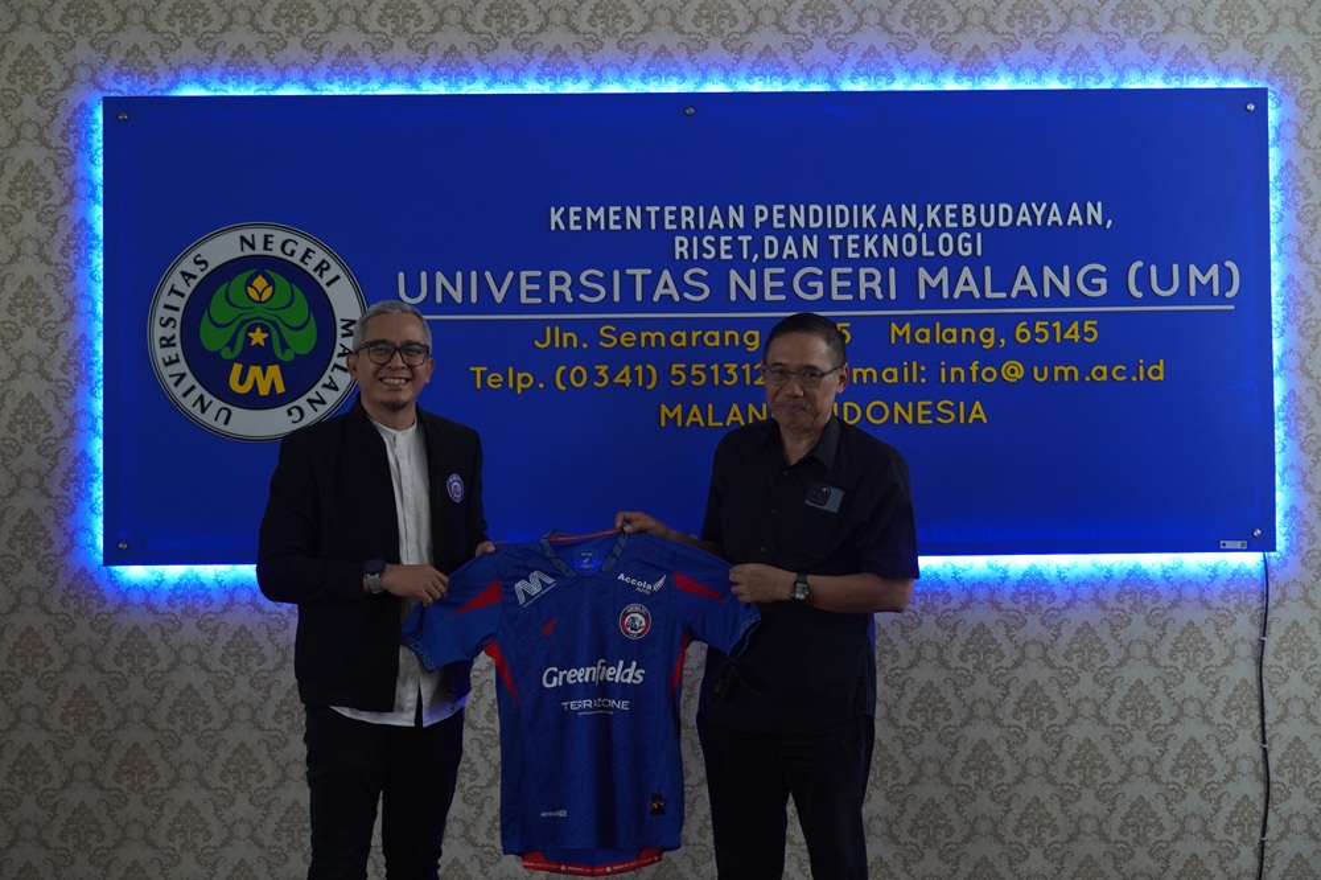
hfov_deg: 36.9
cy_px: 440
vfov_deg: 25.0
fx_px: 1981
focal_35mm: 54
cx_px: 660
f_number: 4
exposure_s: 1/160
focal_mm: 54
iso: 1600
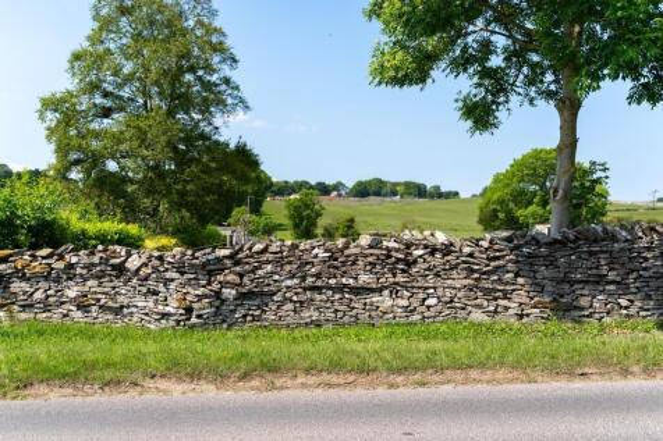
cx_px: 332
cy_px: 253
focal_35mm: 42
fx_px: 768
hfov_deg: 46.7
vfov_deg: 32.0
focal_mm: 35
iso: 250
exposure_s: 1/3200
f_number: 2.8
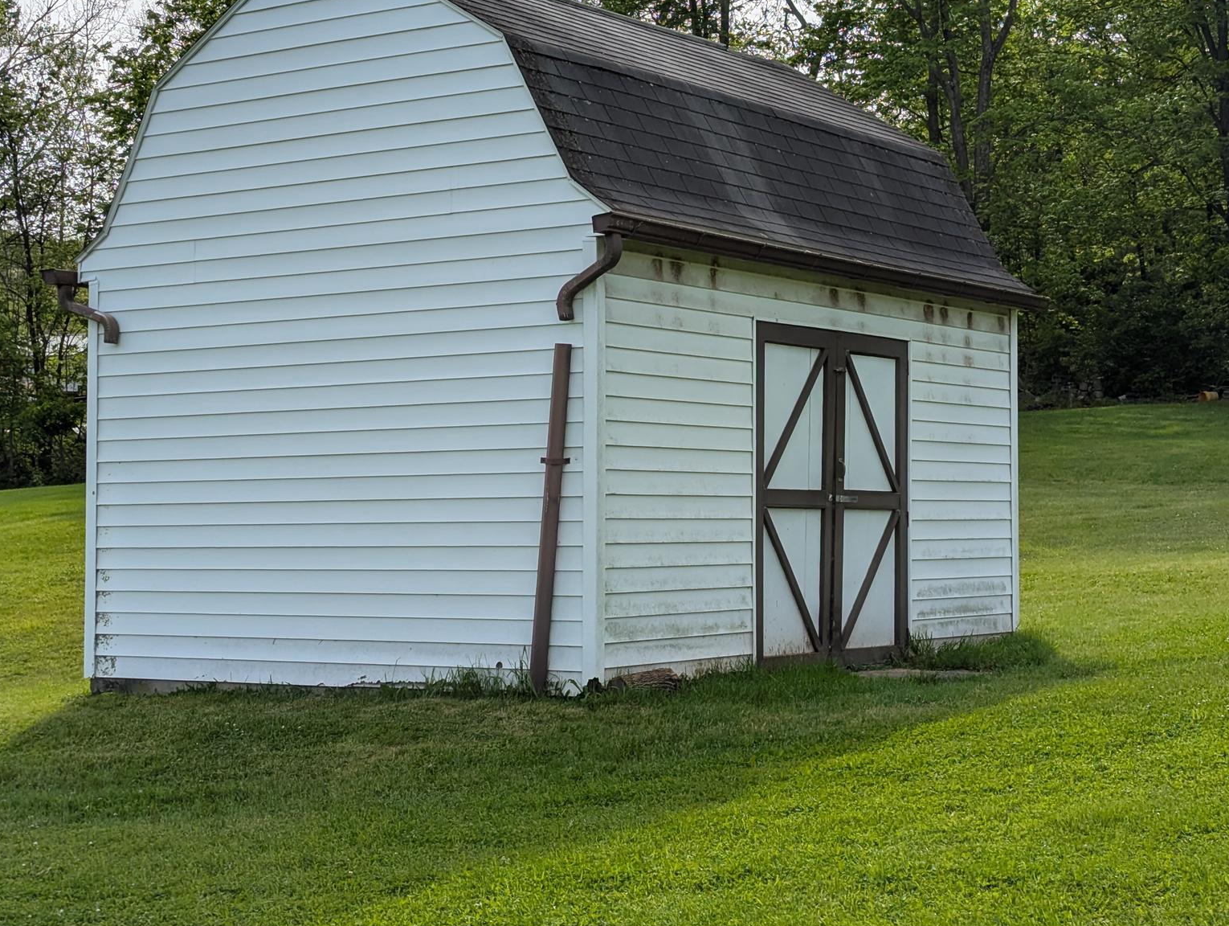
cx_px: 726
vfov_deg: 23.0
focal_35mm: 64
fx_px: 2275
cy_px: 395
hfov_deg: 30.2
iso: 47
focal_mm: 6.81
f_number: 1.85
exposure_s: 1/3040
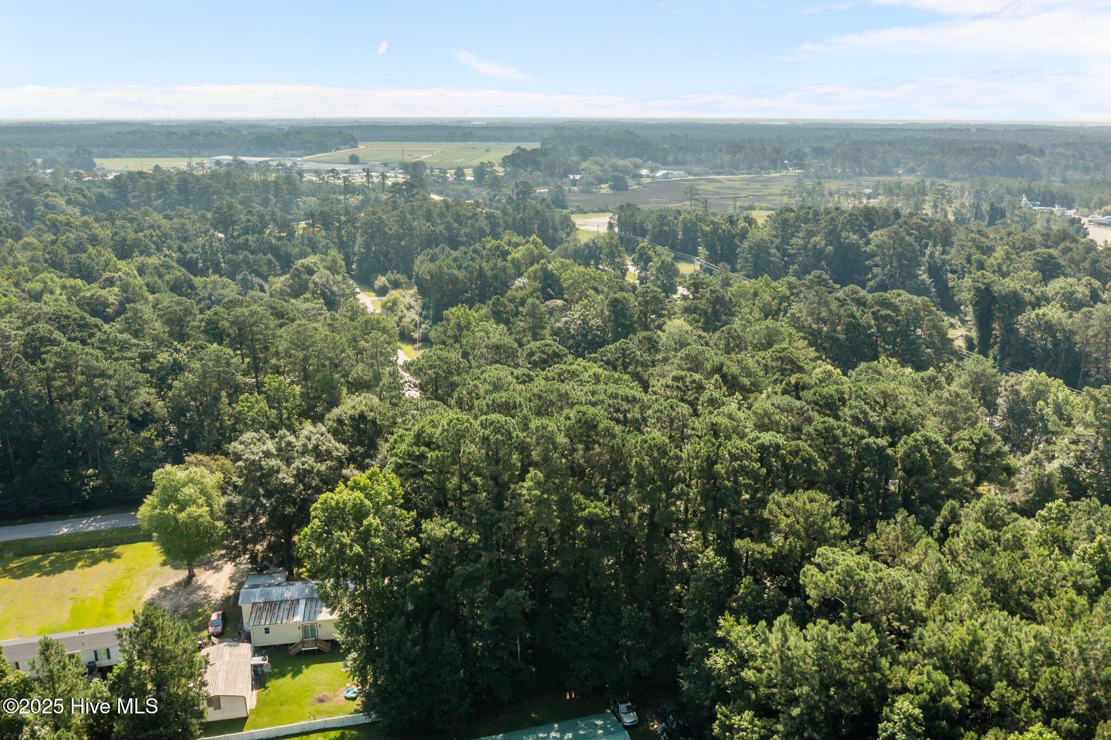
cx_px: 556
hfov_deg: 65.5
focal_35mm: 28
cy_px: 370
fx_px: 864
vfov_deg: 46.4
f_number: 4.5
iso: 100
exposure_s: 1/200
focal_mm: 10.26
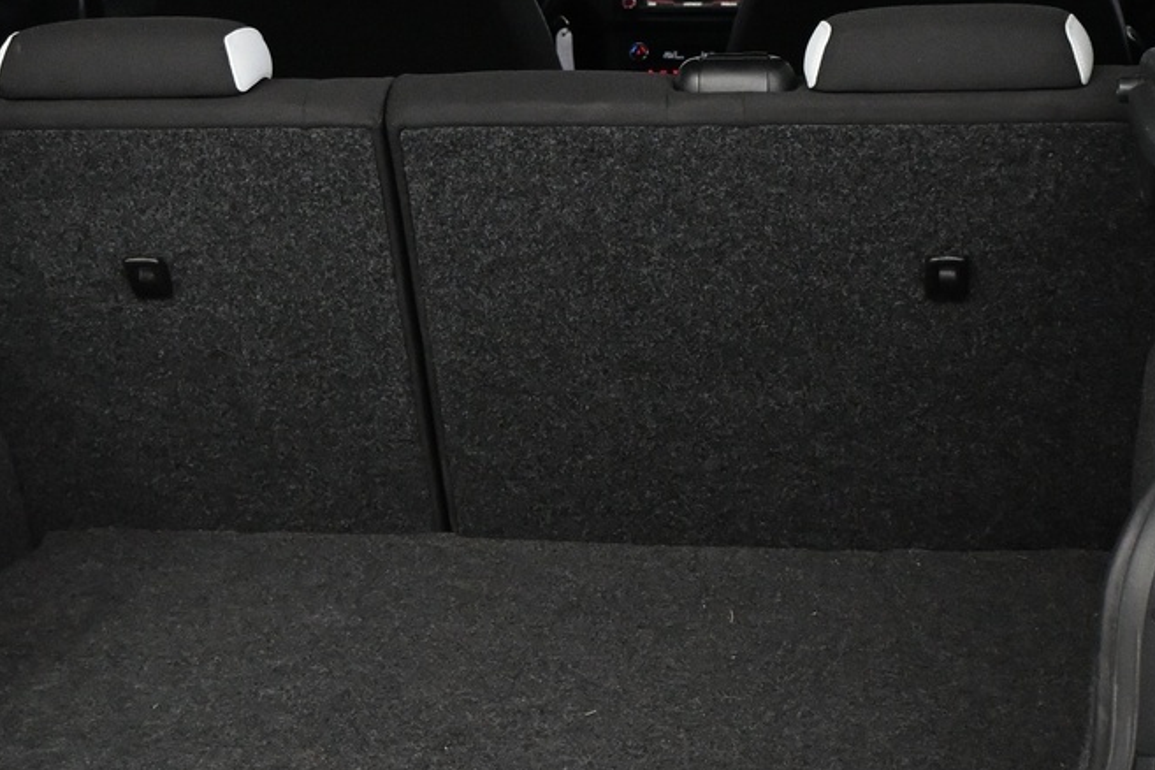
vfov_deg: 17.9
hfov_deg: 26.7
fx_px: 2433
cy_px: 269
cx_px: 563
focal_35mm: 76
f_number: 3.8
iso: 3200
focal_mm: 20.5
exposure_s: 1/125
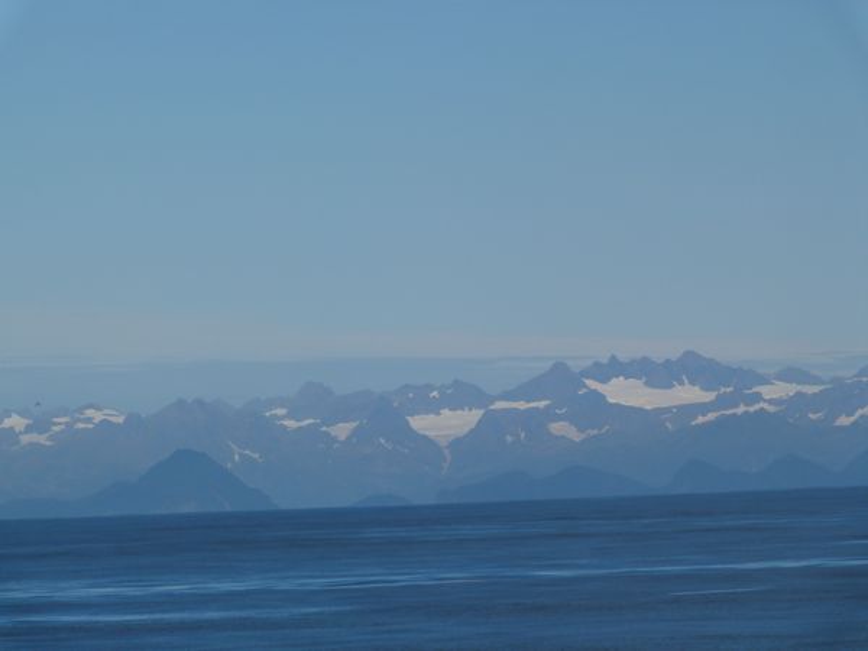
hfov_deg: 6.5
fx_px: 7623
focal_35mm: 304
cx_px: 434
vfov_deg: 4.9
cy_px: 326
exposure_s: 1/640
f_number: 5.6
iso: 80
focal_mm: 54.7
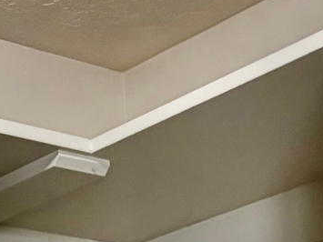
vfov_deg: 8.7
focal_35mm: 150
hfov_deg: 13.1
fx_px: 1399
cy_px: 637
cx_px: 106
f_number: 1.6
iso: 200
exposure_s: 1/120
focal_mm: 5.96
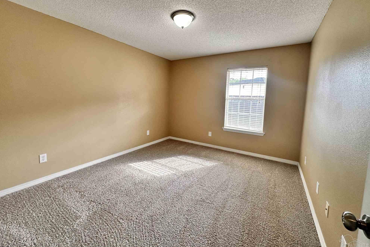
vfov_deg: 77.1
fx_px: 154
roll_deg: -2.4
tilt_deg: -5.1
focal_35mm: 15
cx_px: 182
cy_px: 112
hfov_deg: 100.4
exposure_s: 1/120
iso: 125
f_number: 2.2
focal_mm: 2.22
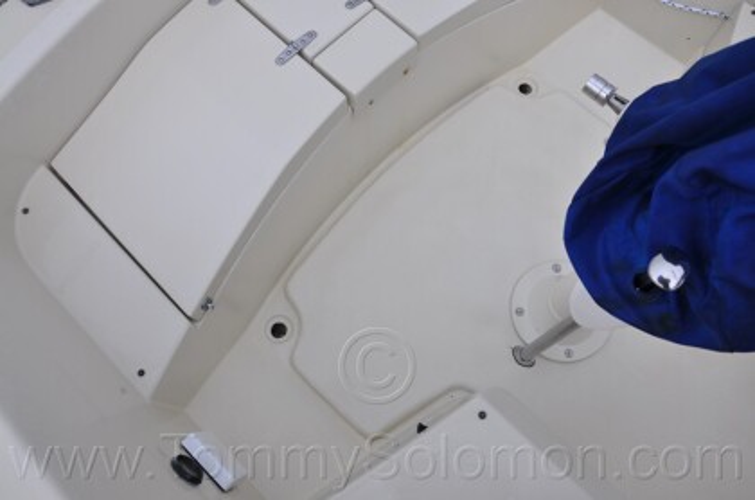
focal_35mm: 27
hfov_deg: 67.5
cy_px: 250
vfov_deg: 47.7
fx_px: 565
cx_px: 378
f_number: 7.1
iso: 200
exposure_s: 1/200
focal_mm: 18
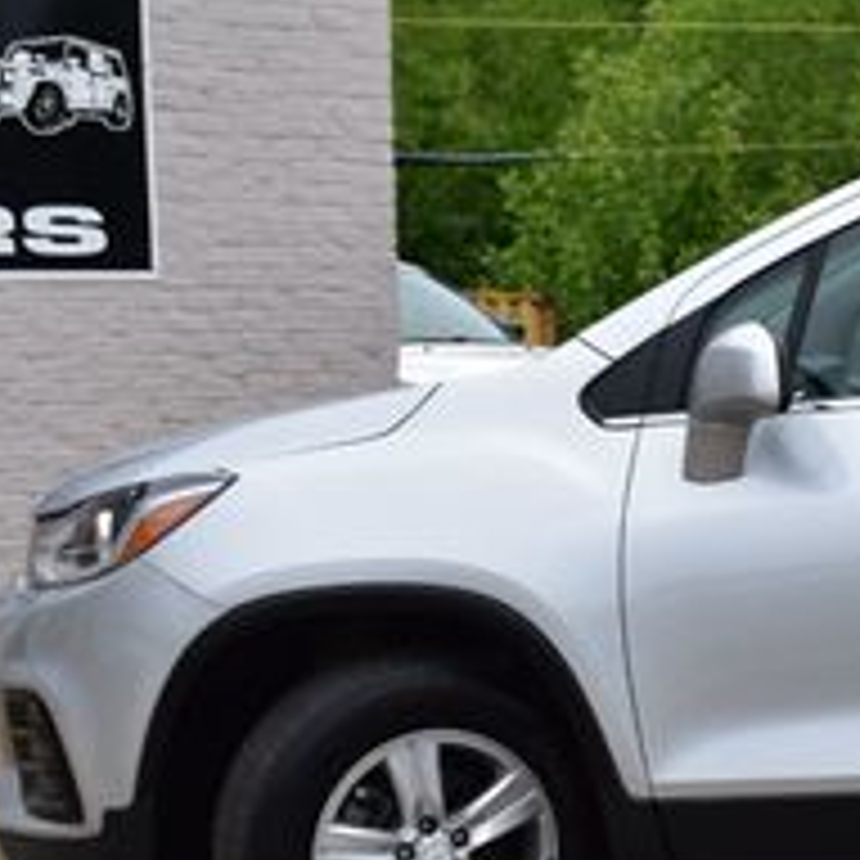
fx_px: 4076
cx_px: 1180
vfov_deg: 12.0
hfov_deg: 11.7
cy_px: 729
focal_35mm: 145
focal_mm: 34
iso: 400
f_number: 10
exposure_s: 1/320
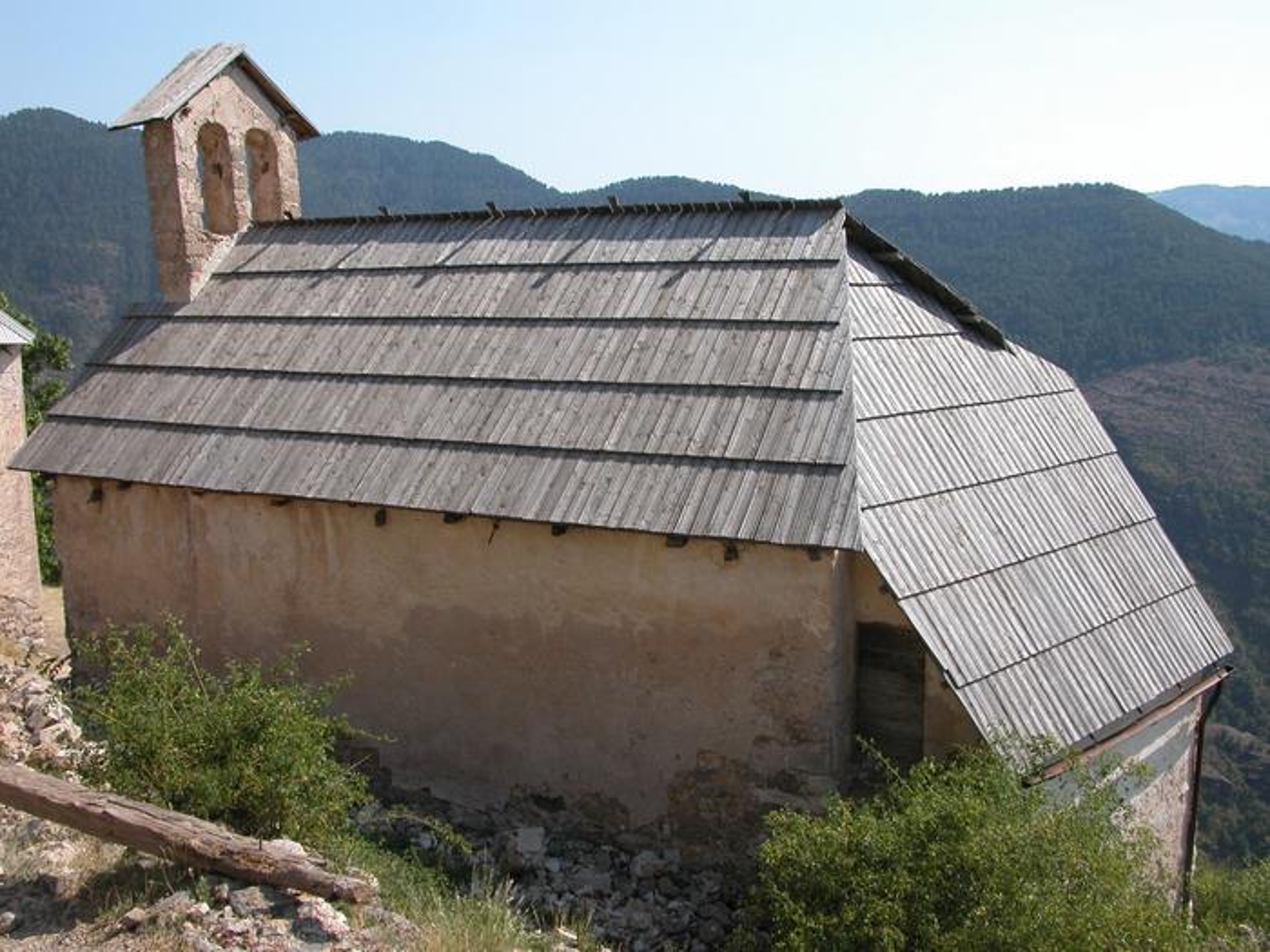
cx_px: 635
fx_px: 1284
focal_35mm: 35
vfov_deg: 40.7
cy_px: 476
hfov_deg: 52.6
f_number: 6.3
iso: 100
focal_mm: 8.9
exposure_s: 1/272
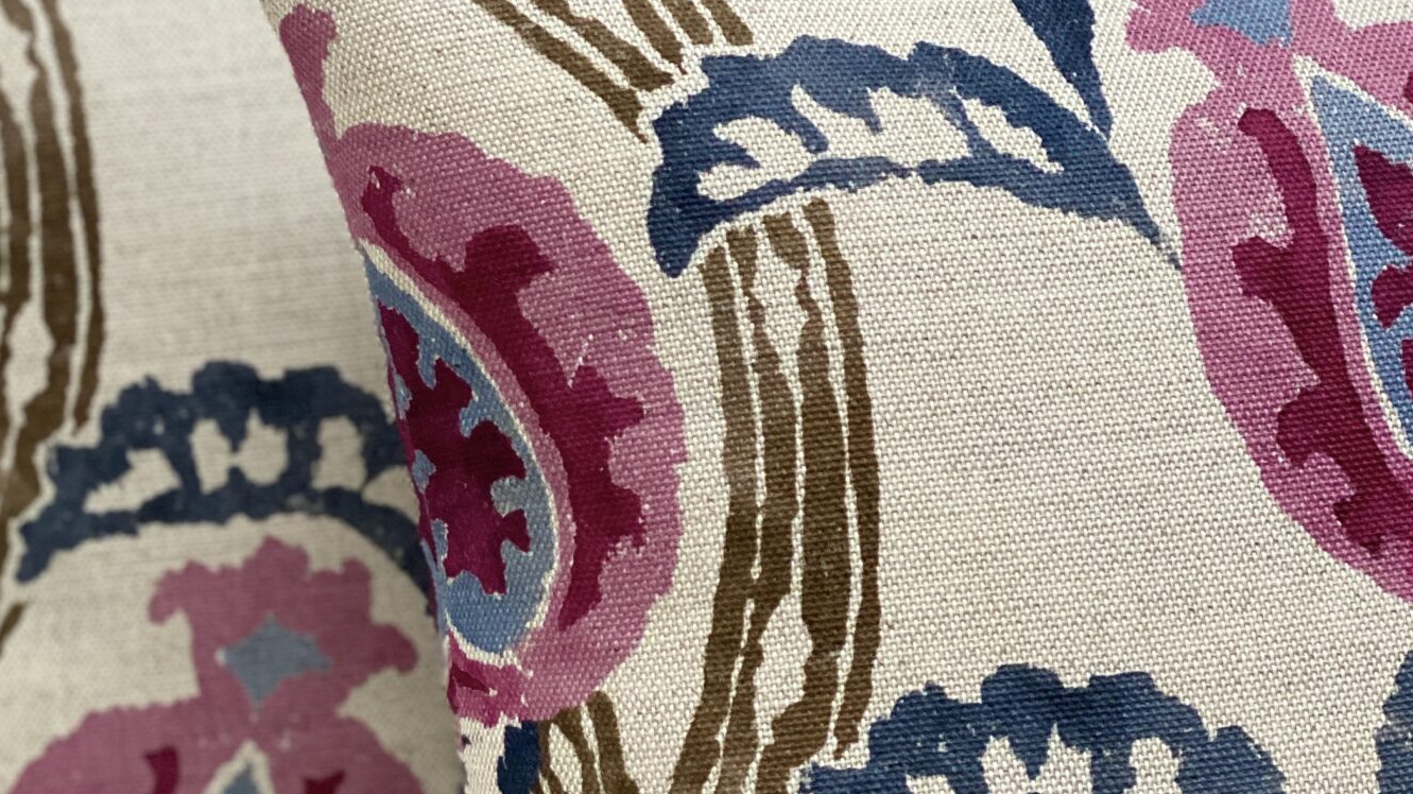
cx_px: 613
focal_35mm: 109
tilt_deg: -17.8
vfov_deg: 11.1
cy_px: 229
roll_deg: -1.2
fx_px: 4083
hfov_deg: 19.6
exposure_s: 1/122
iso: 200
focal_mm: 6
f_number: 2
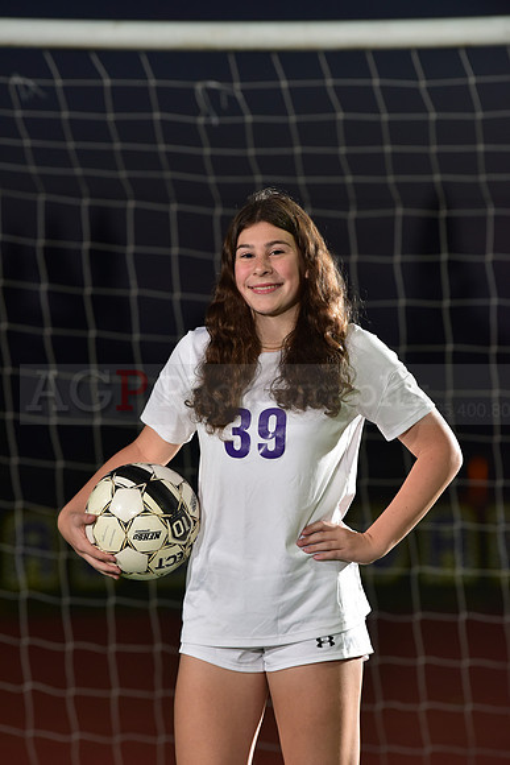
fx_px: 4247
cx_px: 255
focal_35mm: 200
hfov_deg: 6.9
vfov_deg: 10.3
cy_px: 382
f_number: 5
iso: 1250
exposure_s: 1/200
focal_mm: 200
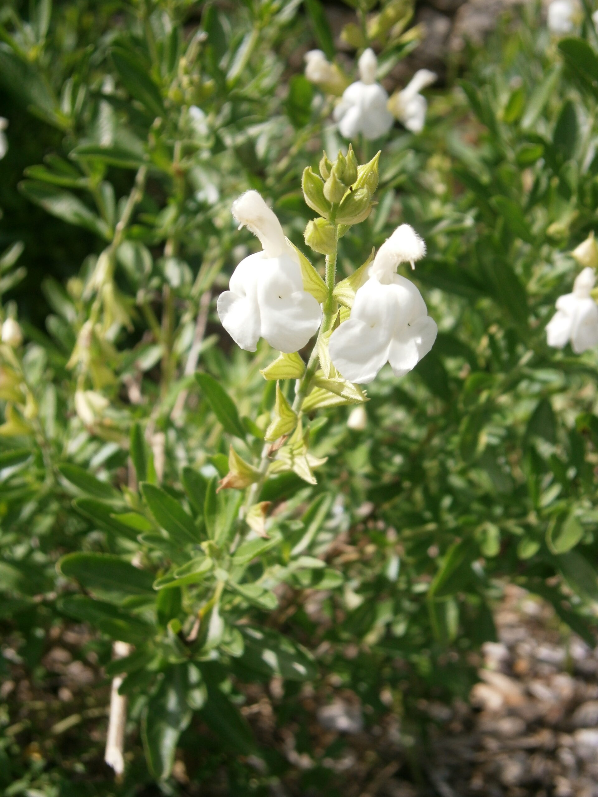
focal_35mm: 47
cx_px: 299
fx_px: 1083
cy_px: 398
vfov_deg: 40.4
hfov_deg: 30.9
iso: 80
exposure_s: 1/800
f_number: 3.4
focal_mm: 8.3
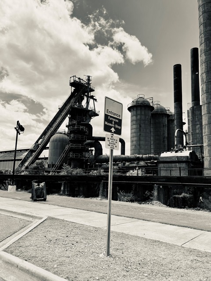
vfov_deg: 63.4
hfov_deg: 49.7
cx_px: 106
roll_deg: -2.2
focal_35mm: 28
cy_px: 140
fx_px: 228
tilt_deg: +10.3
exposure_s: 1/2558
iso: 20
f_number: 1.8
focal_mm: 3.99
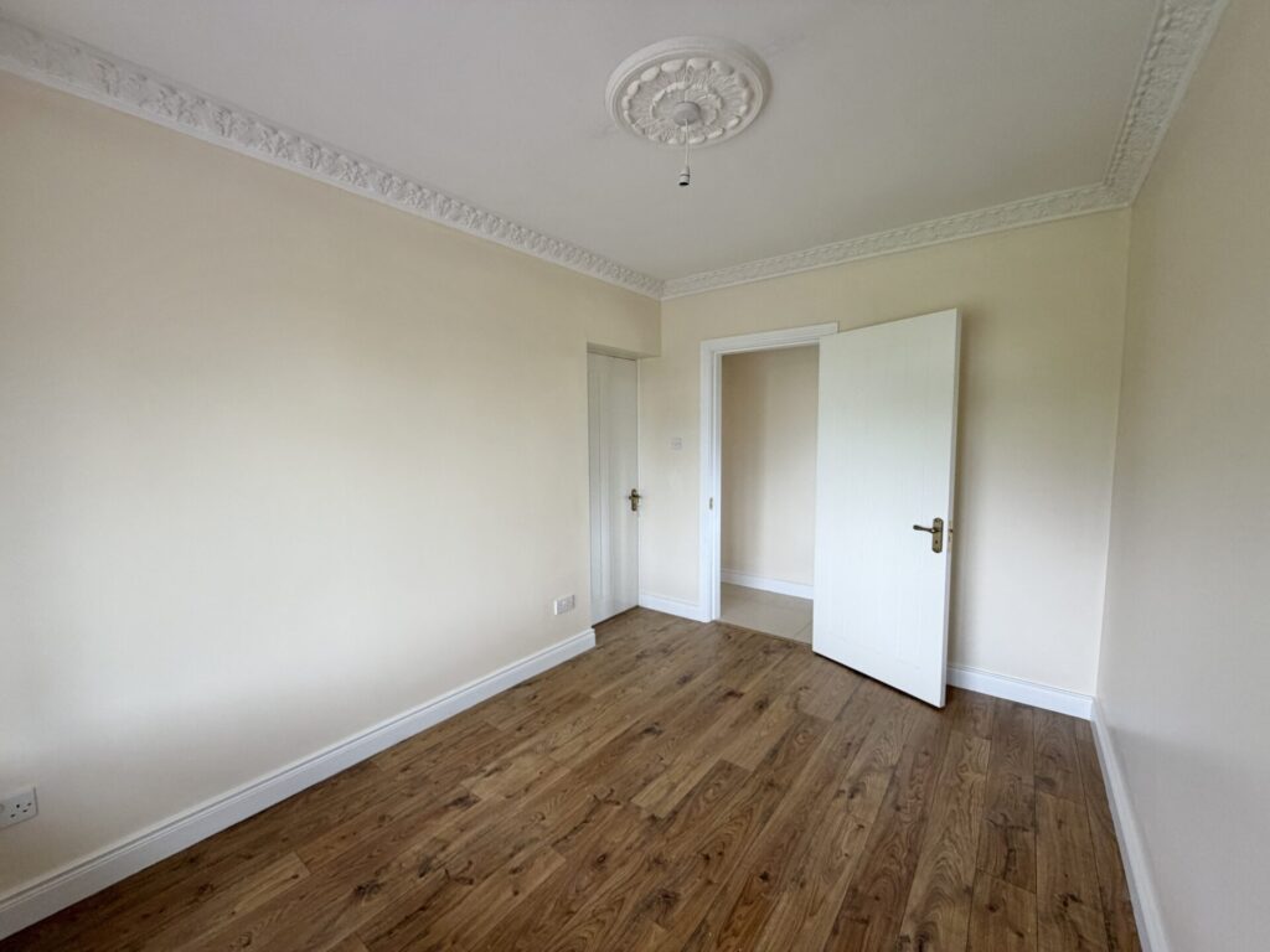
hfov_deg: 102.1
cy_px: 476
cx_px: 635
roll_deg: +0.5
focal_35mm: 14
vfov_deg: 85.7
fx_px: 514
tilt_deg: -5.1
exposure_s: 1/121
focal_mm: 2.22
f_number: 2.2
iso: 200
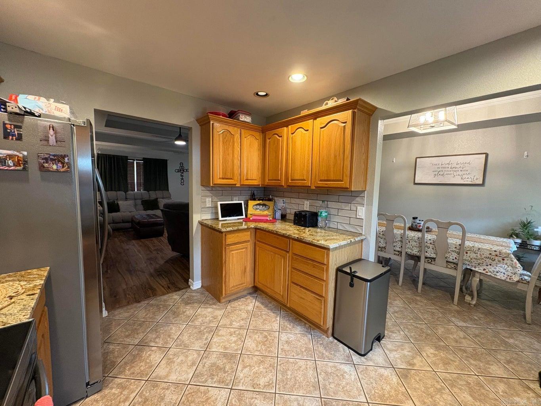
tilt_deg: -4.7
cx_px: 270
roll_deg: -1.0
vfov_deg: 85.7
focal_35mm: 14
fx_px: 219
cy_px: 203
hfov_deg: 102.1
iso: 320
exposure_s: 1/60
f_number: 2.2
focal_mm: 2.22
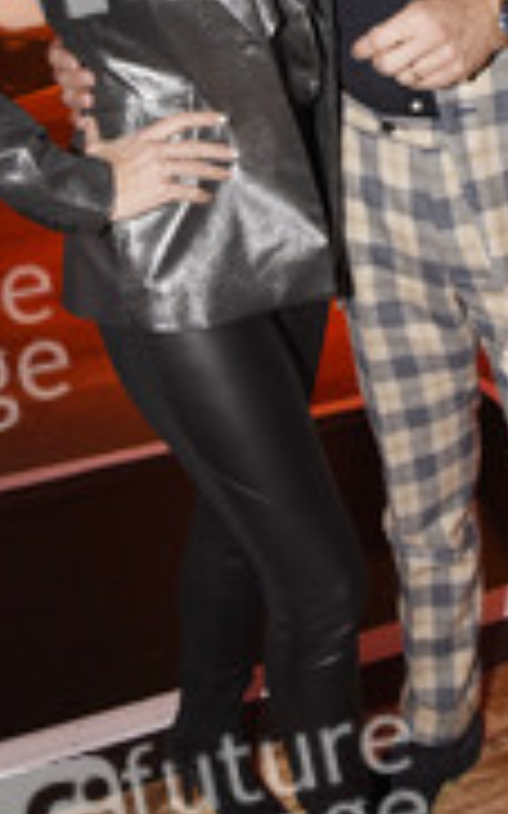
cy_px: 148
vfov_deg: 36.1
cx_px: 328
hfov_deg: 23.9
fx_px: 1197
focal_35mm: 54
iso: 2500
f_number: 6.3
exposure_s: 1/60
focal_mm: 24
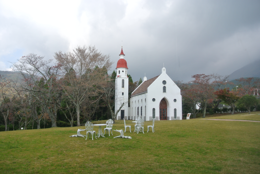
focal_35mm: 29
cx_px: 130
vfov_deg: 45.1
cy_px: 87
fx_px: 210
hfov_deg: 63.6
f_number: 4.5
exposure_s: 1/400
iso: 100
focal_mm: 11
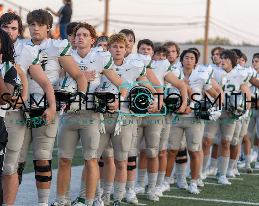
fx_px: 1030
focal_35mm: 135
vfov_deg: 11.4
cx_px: 93
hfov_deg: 14.3
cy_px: 95
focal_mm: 112
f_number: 2.8
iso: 200
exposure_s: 1/320
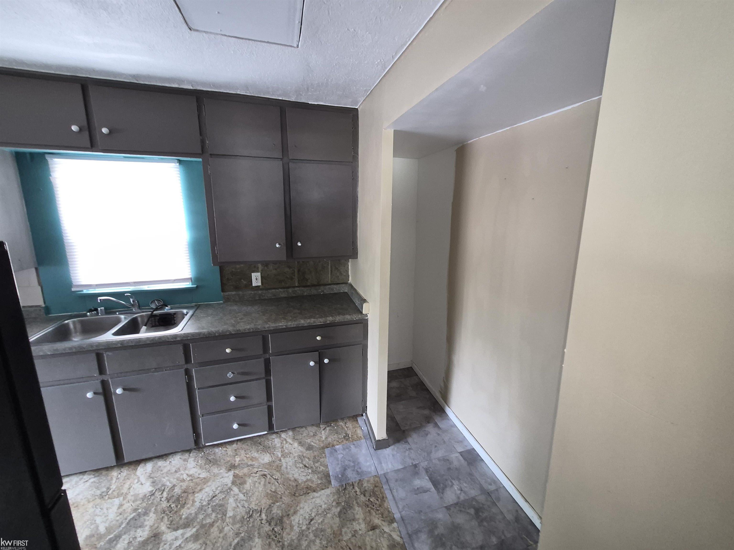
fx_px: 276
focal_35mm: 13
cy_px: 275
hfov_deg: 106.2
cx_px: 367
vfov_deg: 89.9
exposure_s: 1/13
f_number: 2.2
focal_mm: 1.74
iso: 125
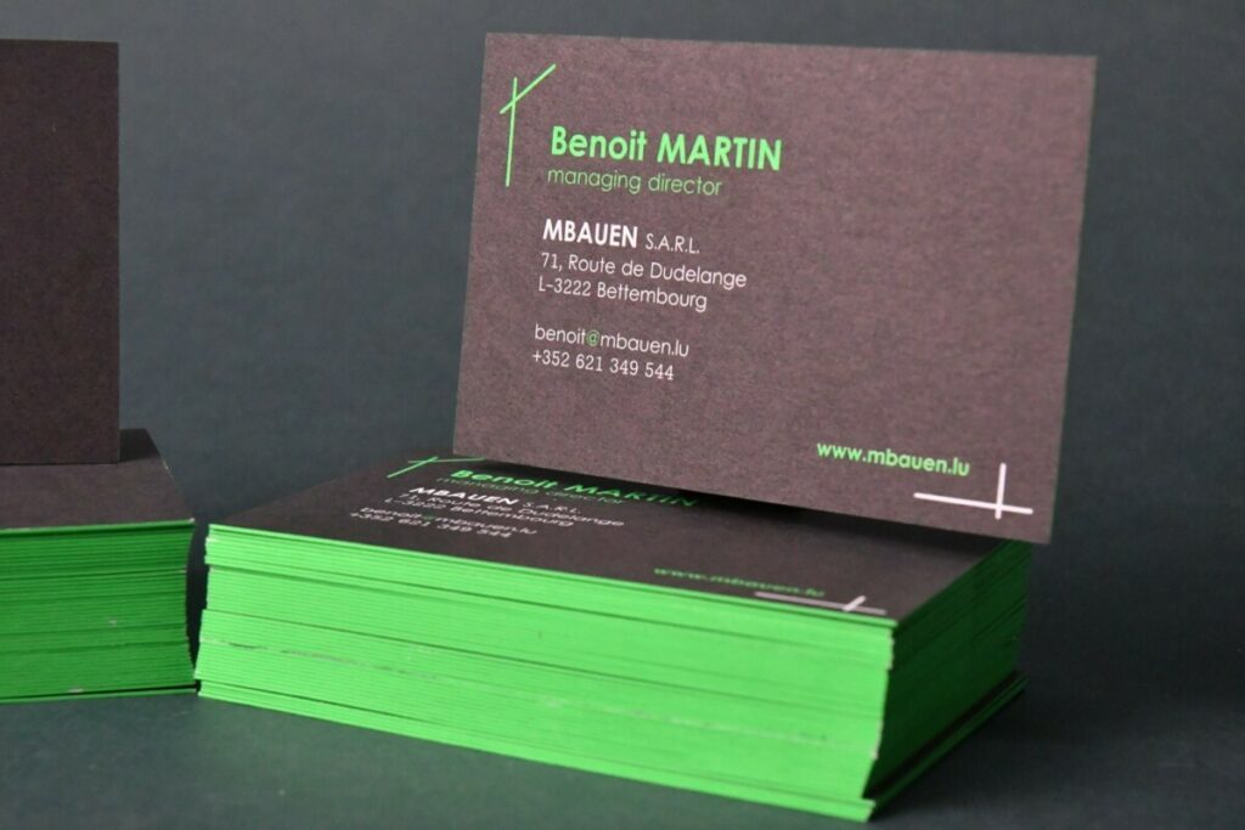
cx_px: 622
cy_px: 415
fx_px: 3216
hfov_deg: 21.9
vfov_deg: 14.7
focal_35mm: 93
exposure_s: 1/160
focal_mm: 62
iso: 4000
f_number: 13
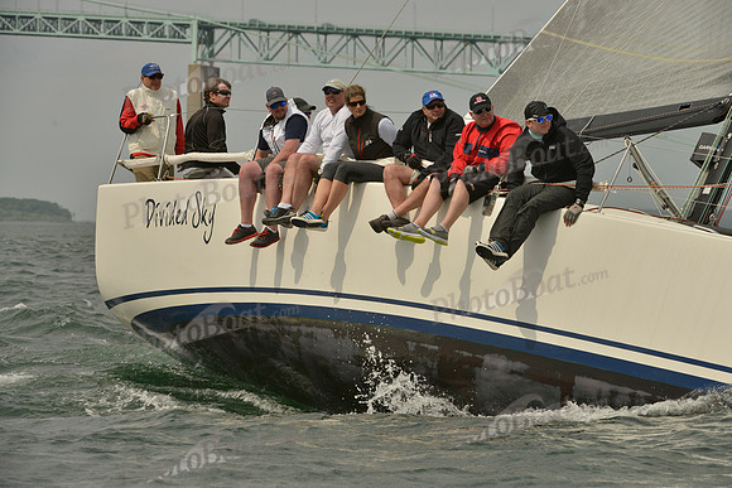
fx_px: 4067
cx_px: 366
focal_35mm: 200
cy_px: 244
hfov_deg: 10.3
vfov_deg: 6.9
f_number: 10
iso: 280
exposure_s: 1/1250
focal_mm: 200
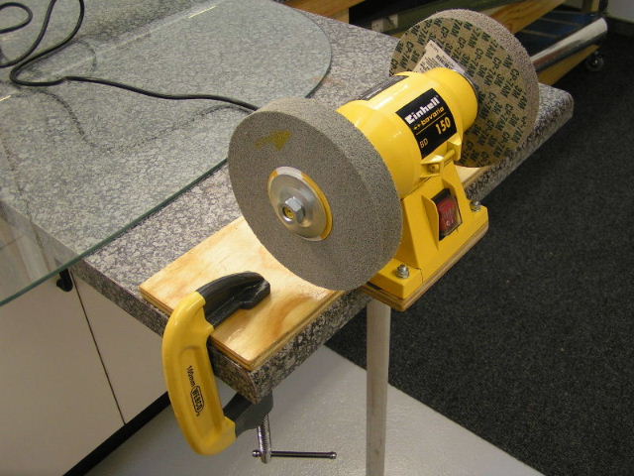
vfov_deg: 37.7
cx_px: 317
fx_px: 696
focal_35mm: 38
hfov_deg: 49.0
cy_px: 238
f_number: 2.8
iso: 80
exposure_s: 1/30
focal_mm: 5.8
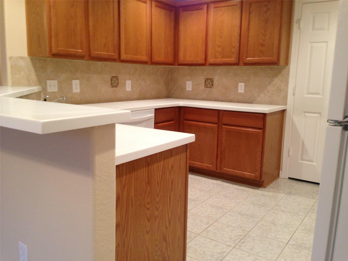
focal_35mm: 33
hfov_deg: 55.4
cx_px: 174
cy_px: 130
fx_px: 332
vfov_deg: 42.9
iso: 160
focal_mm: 4.13
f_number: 2.4
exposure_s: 1/20
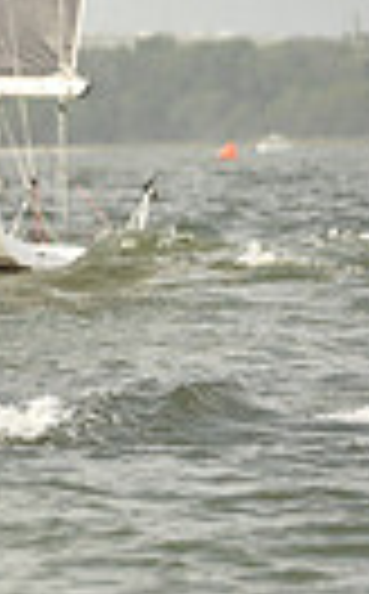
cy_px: 38
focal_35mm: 899
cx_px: -922
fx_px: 14529
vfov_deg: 2.3
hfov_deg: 1.4
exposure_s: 1/1600
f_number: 5
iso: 320
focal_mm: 200
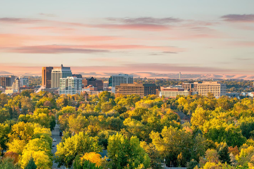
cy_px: 113
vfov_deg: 10.8
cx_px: 81
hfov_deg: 16.1
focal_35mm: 127
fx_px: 896
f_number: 8
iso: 64
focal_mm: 90
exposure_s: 1/8
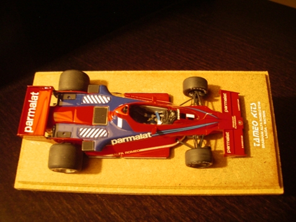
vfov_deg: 40.6
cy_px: 111
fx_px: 299
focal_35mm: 35
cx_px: 148
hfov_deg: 52.7
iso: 320
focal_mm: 5.8
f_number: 2.6
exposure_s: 1/4
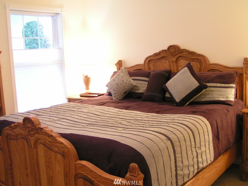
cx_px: 128
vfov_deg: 35.1
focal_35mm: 41
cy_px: 91
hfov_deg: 45.8
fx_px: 294
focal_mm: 5.8
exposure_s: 1/13
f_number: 2.8
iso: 200
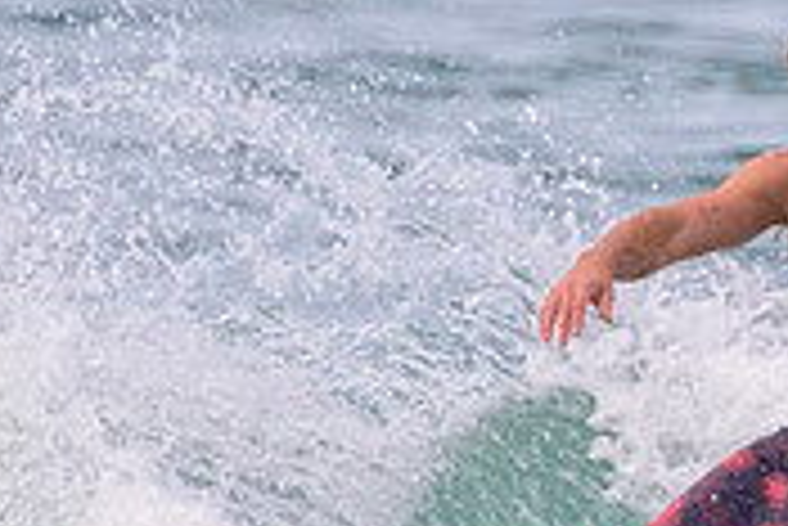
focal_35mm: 3275
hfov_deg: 0.6
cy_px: 464
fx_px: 71744
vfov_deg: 0.4
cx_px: 729
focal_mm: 800
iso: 1400
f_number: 11
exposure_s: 1/2000
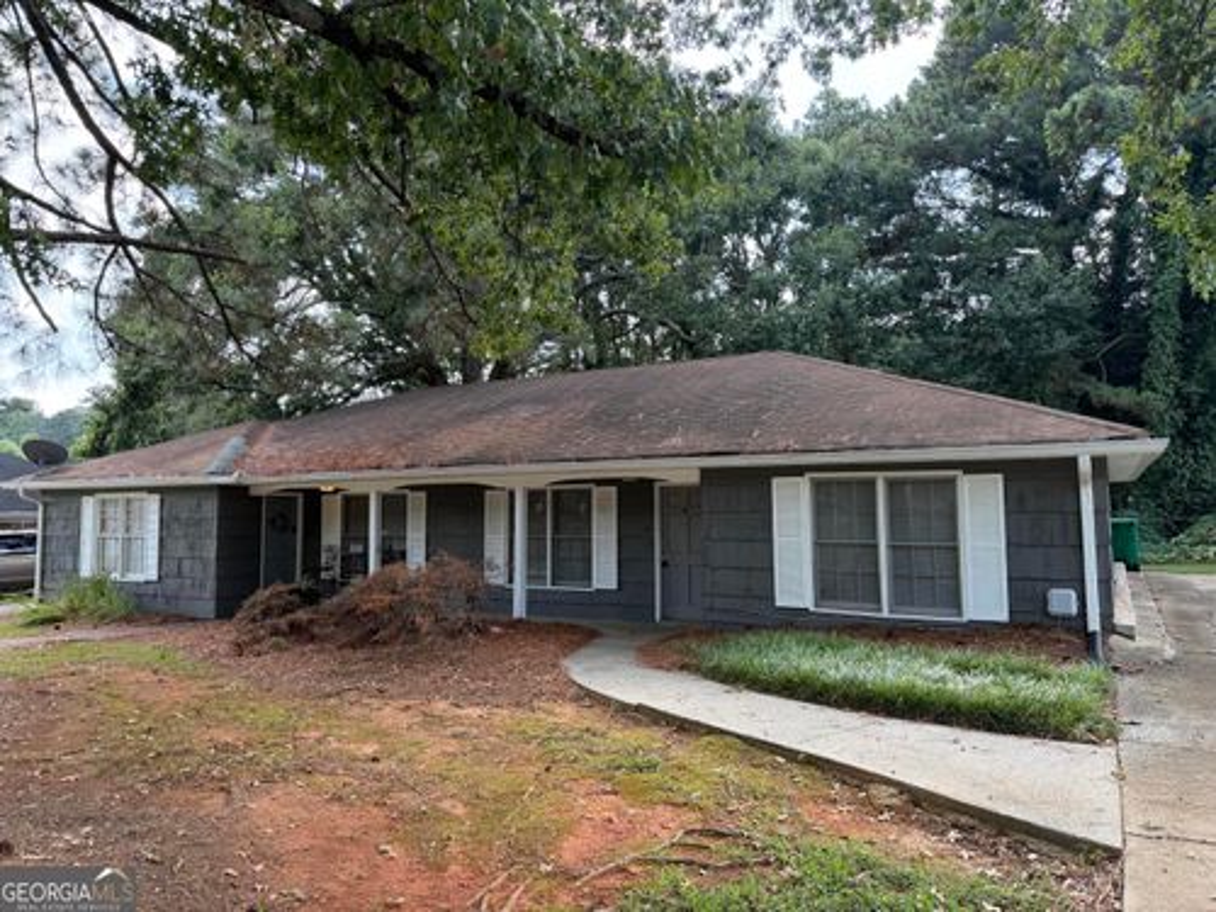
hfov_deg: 71.6
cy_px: 456
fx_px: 843
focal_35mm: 24
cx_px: 608
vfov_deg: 56.8
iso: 100
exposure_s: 1/414
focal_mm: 6.76
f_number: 1.78
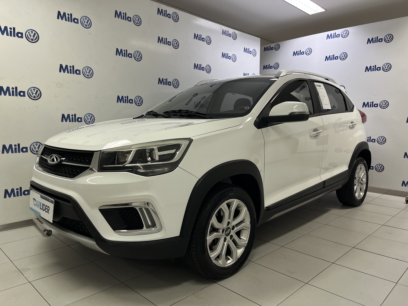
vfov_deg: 53.1
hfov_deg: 67.3
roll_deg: -0.2
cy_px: 153
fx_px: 306
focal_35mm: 26
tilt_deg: -5.2
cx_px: 204
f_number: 1.6
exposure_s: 1/60
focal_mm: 5.1
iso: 64
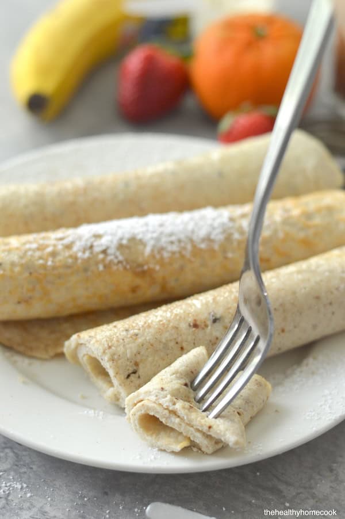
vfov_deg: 27.0
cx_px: 172
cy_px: 260
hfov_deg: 18.2
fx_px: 1080
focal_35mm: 75
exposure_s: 1/500
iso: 720
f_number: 2.8
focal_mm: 50
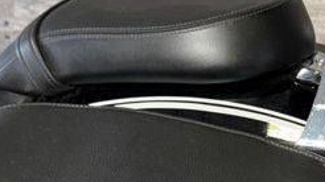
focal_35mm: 109
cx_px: 164
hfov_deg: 19.6
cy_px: 198
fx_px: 939
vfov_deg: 11.0
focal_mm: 6.76
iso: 50
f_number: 1.78
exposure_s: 1/28
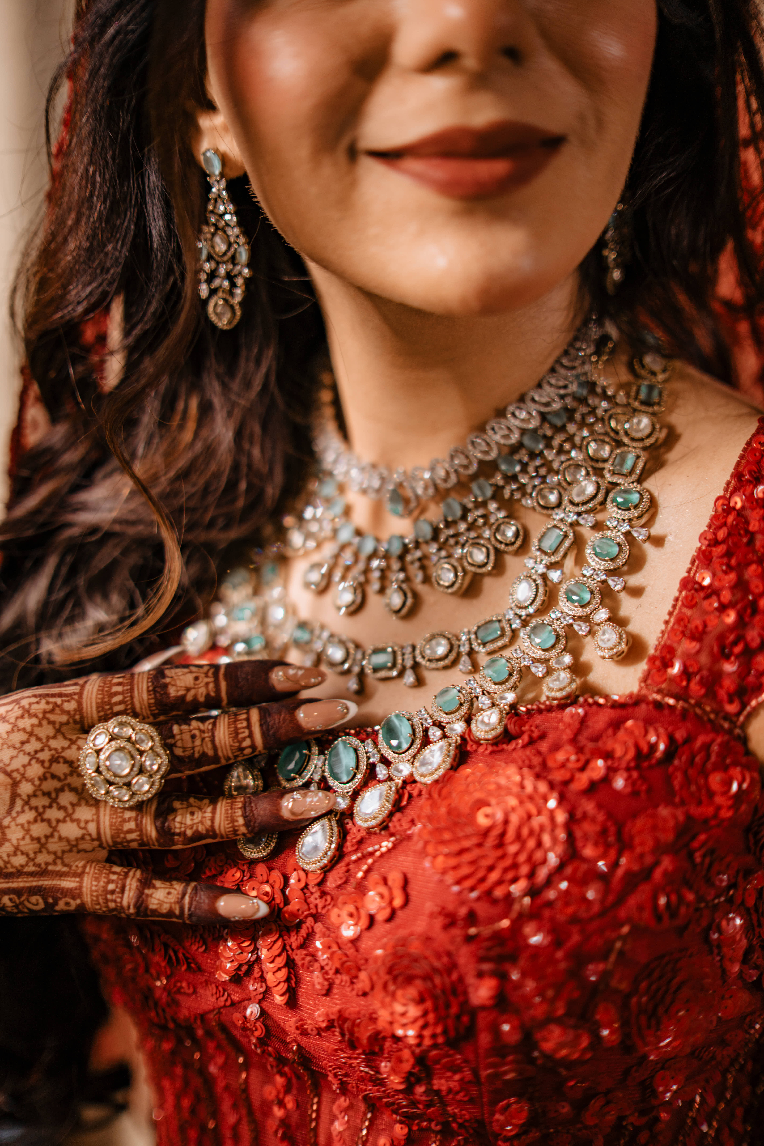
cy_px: 573
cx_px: 382
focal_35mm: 50
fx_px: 1592
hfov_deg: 27.0
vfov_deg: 39.6
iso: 320
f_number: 1.4
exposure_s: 1/200
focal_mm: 50
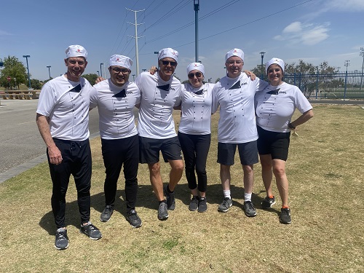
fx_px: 273
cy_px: 136
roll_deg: +1.4
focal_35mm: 26
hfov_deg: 67.3
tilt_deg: -12.2
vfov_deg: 53.1
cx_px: 182
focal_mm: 4.25
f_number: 1.8
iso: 32
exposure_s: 1/5747
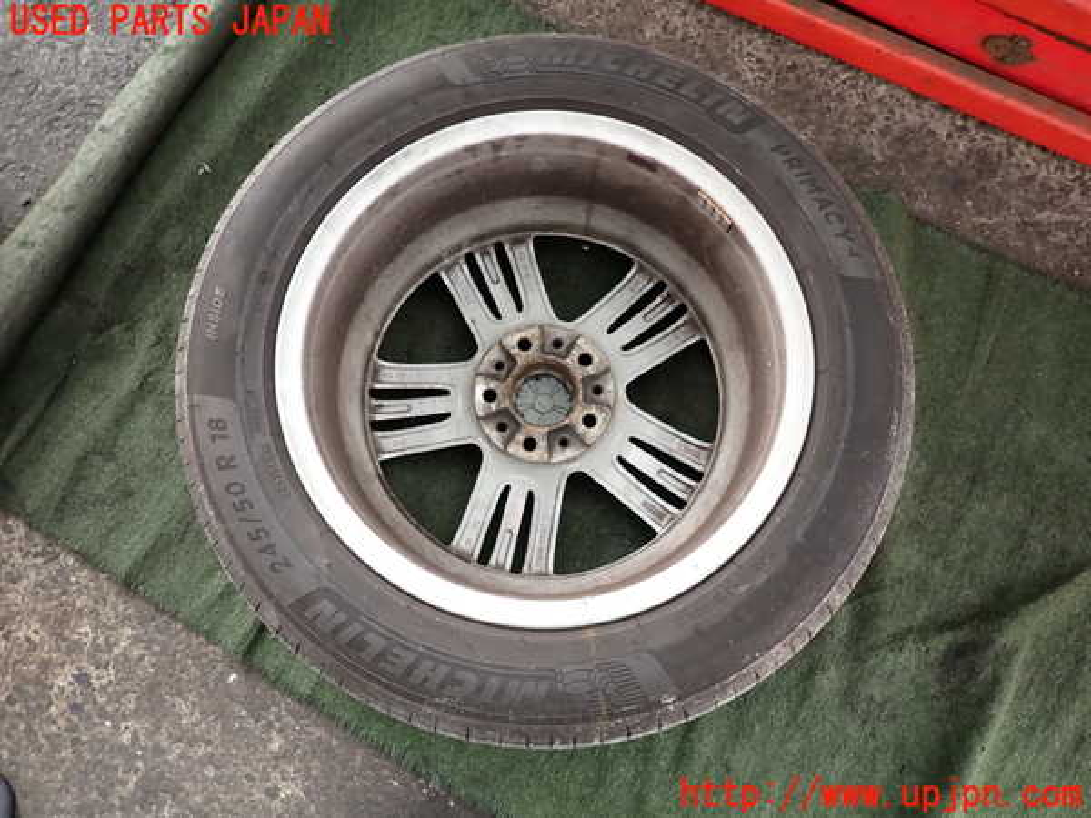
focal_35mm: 25
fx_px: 788
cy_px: 409
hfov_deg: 69.4
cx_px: 546
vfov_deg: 54.9
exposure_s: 1/60
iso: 200
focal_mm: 4.5
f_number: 2
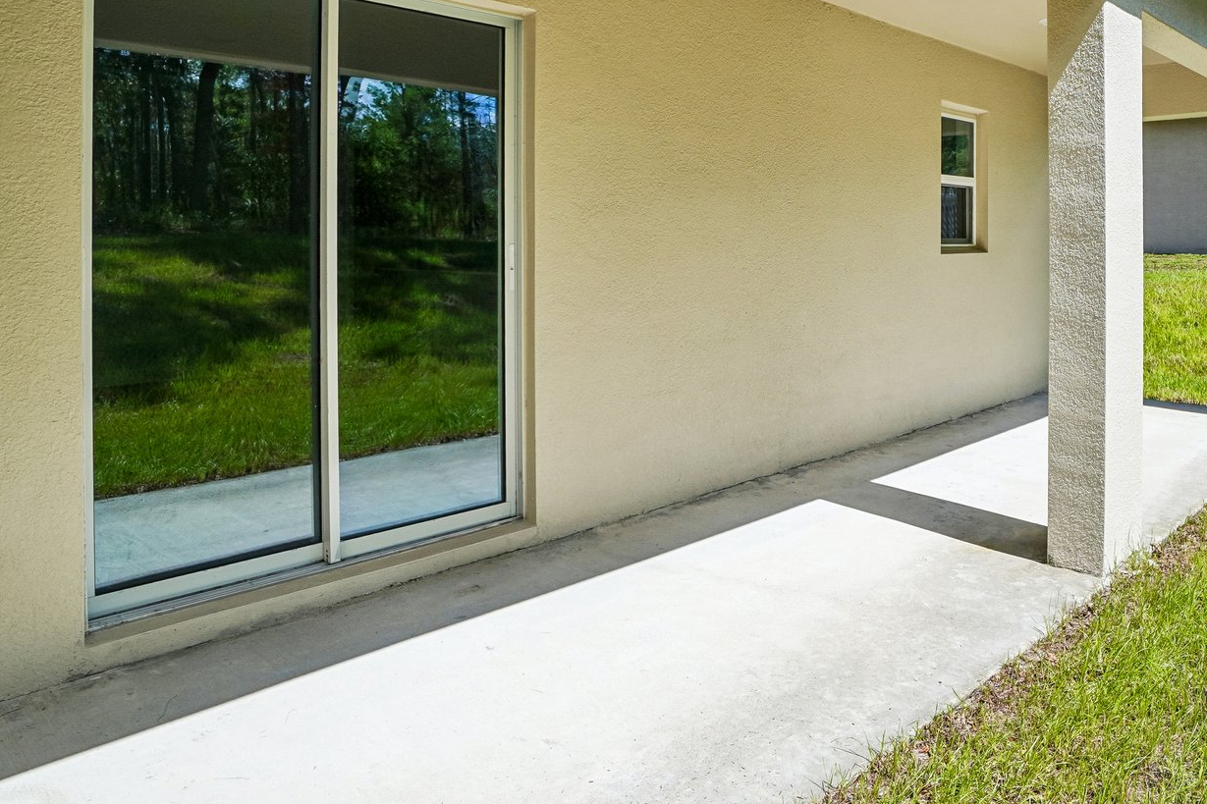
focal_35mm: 25
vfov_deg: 50.3
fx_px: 838
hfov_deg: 70.4
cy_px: 265
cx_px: 752
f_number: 8
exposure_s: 1/200
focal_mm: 10
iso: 100
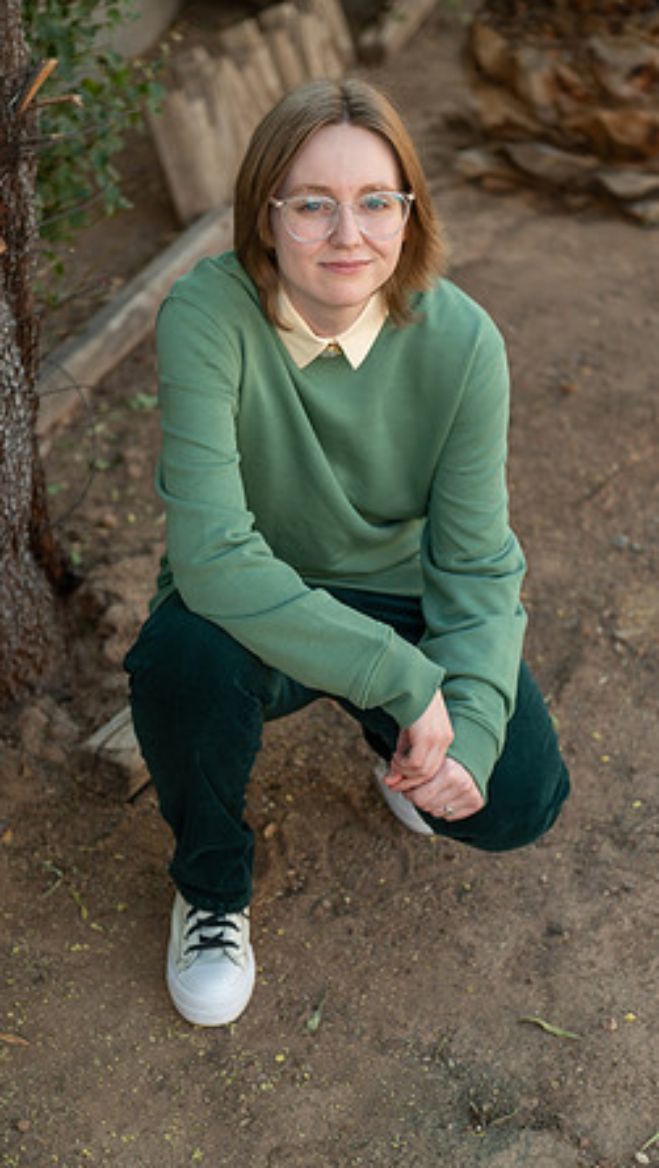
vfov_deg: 28.6
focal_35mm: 74
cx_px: 319
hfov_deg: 16.3
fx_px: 2294
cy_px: 588
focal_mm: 70
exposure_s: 1/200
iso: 200
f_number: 4
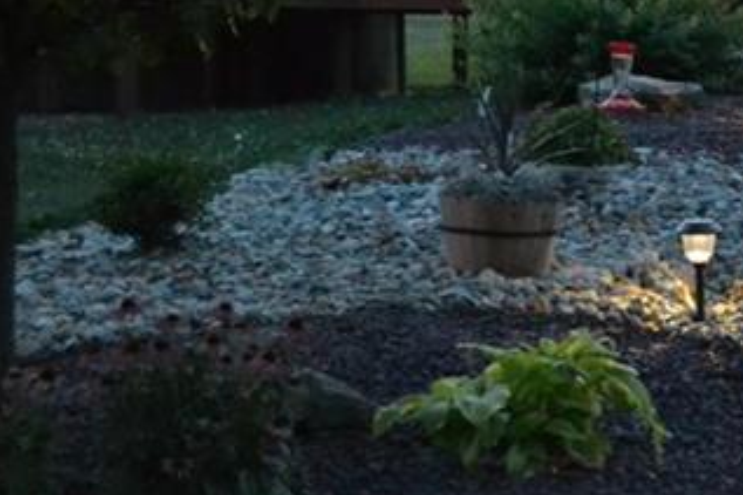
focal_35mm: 126
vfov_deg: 10.8
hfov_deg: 15.5
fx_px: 2599
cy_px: 120
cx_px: 966
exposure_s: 1/15
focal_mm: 26
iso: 3200
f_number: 4.2
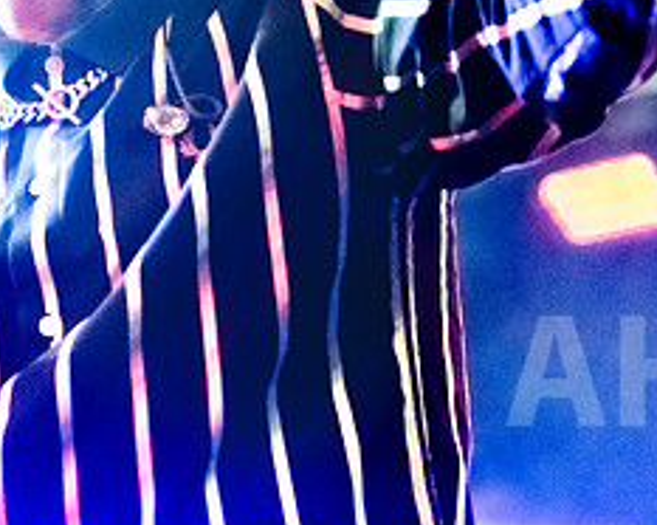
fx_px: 4857
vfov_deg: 6.2
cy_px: -31
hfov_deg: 7.7
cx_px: 101
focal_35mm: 250
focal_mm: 85
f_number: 2.8
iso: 6400
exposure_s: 1/2500
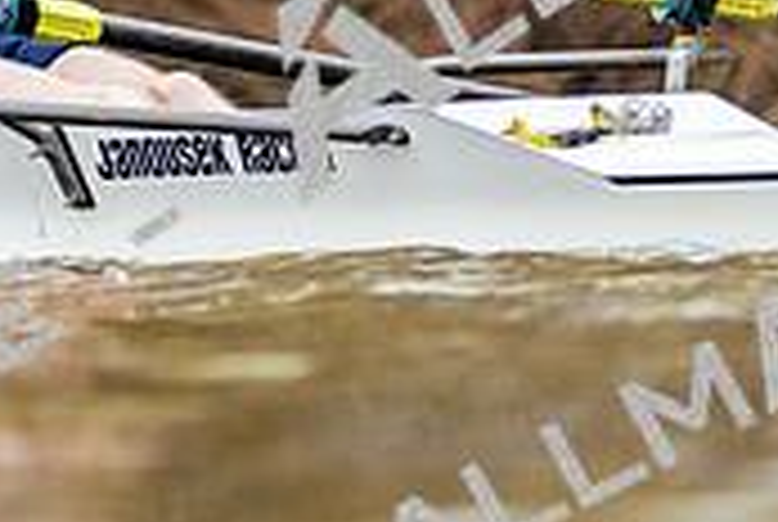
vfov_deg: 1.5
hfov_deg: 2.3
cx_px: -108
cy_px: -227
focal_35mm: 903
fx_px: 19548
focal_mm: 270
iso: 5000
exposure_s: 1/1600
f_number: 6.3
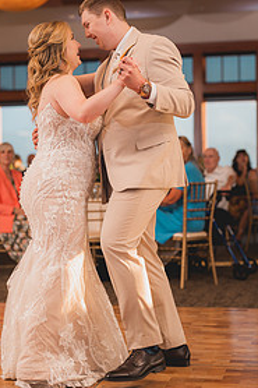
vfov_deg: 25.1
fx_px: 872
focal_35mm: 81
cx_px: 91
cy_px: 180
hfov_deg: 16.8
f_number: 1.8
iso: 125
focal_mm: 50
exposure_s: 1/250
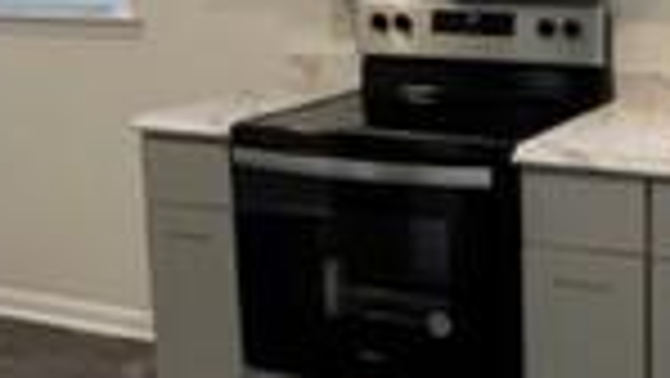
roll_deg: -0.4
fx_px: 1084
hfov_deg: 32.8
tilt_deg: -9.1
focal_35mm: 61
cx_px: 589
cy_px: 90
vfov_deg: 19.6
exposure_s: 1/120
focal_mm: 1.57
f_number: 1.8
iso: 160
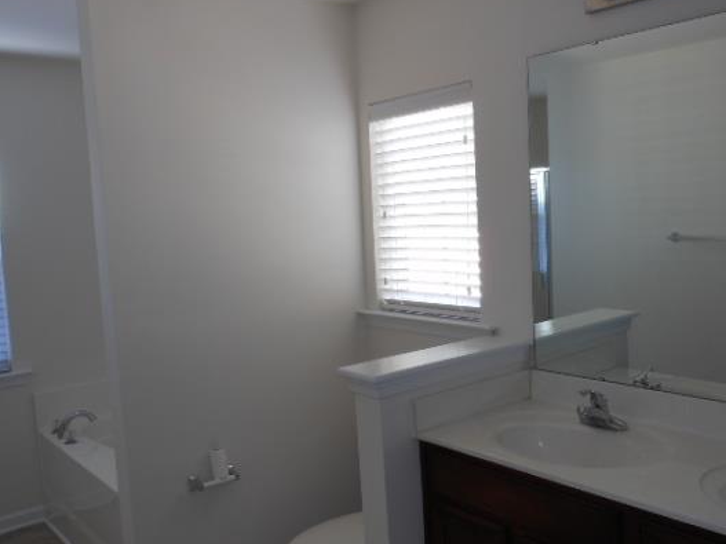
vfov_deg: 41.7
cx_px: 395
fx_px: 713
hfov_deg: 53.9
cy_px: 293
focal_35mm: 34
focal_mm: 5
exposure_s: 1/30
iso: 80
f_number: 3.7
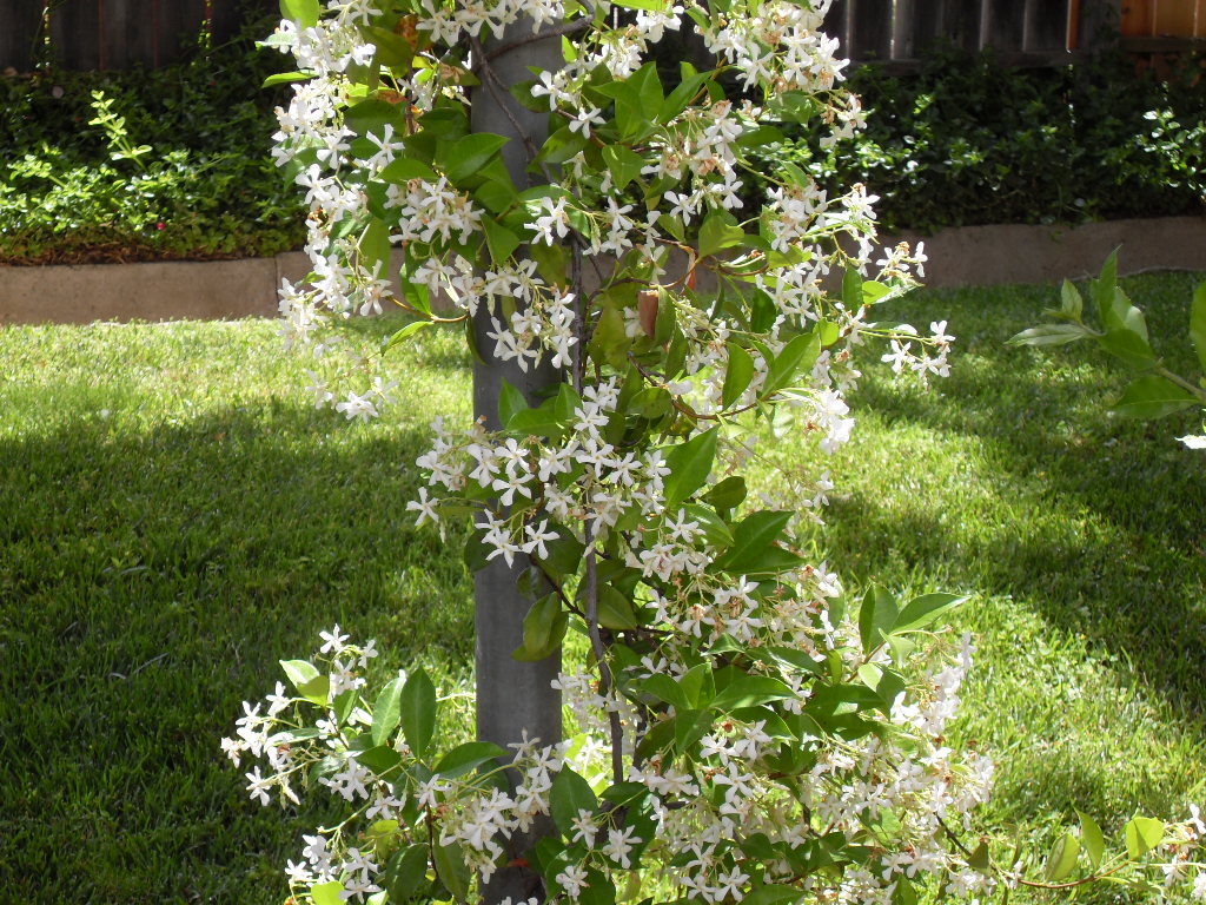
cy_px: 452
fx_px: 2752
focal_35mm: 79
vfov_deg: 18.7
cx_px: 603
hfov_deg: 24.7
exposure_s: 1/125
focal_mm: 13.5
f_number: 4.4
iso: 100
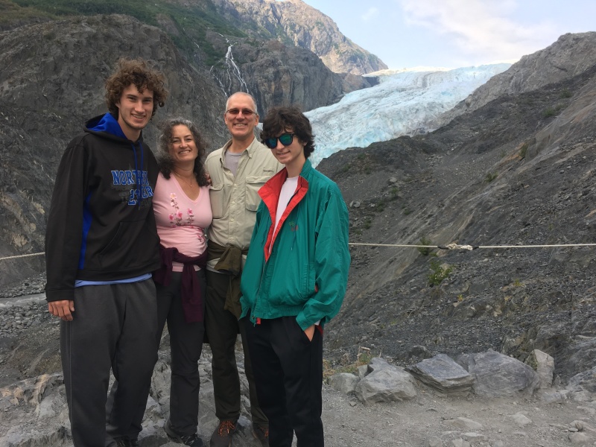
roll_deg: -3.1
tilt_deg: -1.4
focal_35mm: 29
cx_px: 298
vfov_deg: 48.2
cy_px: 224
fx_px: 499
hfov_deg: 61.7
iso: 25
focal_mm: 4.15
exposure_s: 1/379
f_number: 2.2
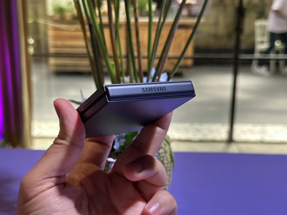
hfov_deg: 39.7
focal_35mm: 48
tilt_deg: -15.0
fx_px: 398
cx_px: 144
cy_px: 108
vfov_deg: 30.3
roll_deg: -0.7
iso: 100
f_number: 1.78
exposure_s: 1/239
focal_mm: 6.86
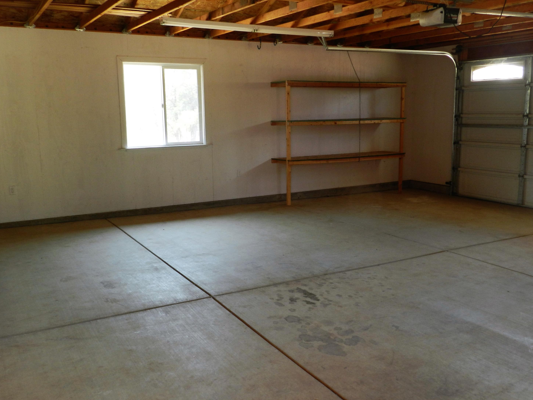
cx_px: 267
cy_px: 195
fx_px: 508
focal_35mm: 33
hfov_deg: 55.4
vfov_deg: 42.9
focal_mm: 5.6
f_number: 3.7
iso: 160
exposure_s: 1/30
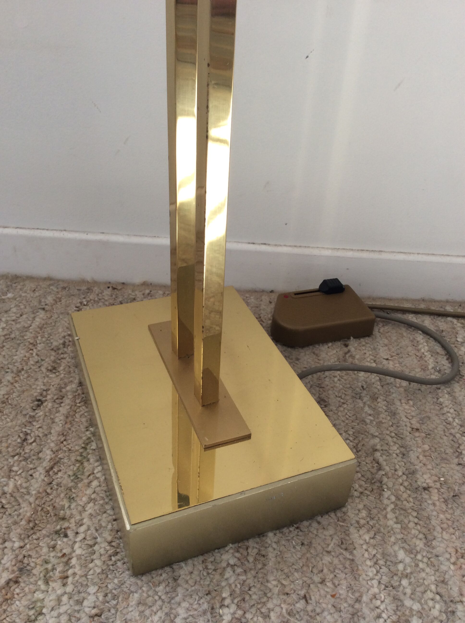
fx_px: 575
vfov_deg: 56.9
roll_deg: -3.5
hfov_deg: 44.1
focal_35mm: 32
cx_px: 232
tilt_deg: -35.2
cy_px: 312
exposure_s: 1/25
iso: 32
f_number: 2.4
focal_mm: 3.3
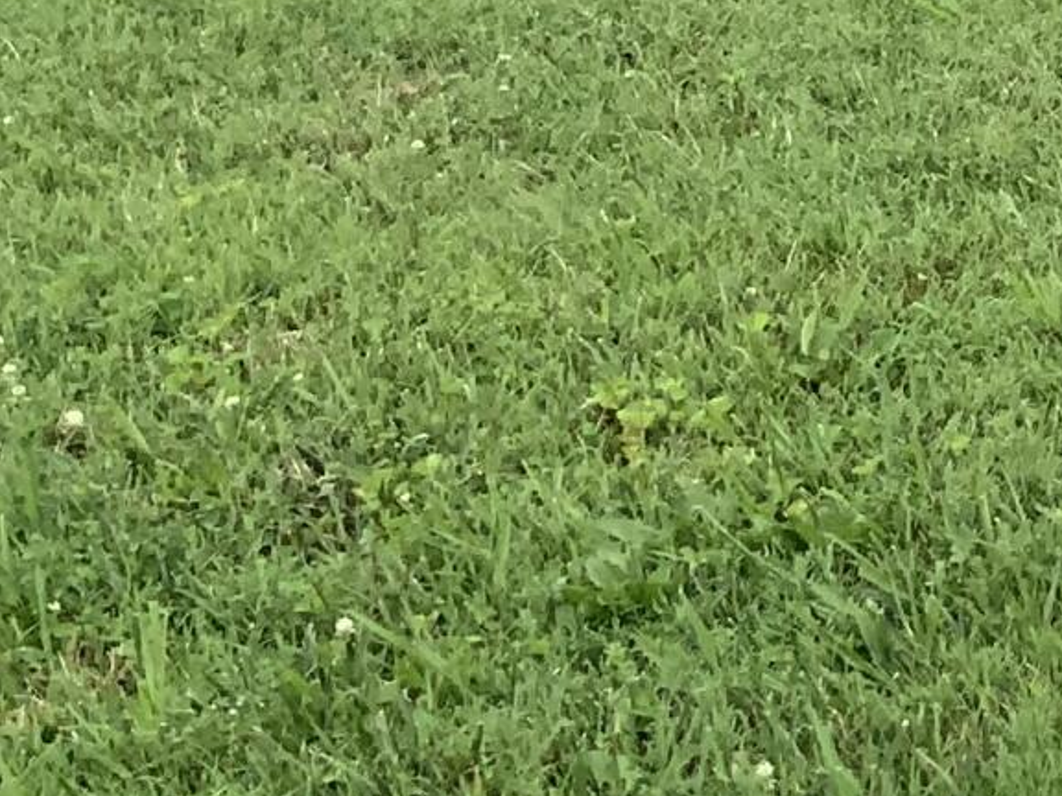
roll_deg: -2.0
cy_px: -940
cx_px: 1938
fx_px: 4633
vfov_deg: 9.1
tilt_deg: -6.8
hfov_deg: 12.0
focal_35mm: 151
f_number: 1.8
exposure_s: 1/997
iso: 16
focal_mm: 3
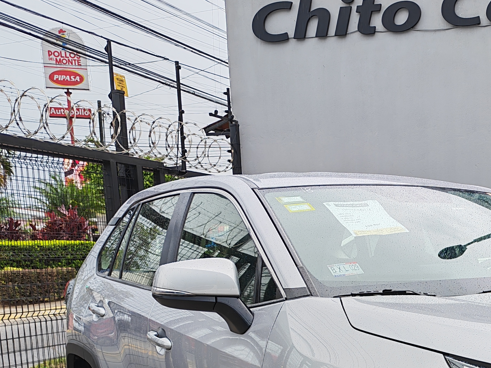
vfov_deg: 25.6
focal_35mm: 54
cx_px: 495
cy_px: 372
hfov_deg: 32.6
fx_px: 766
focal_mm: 6.12
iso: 64
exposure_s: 1/100
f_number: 1.9
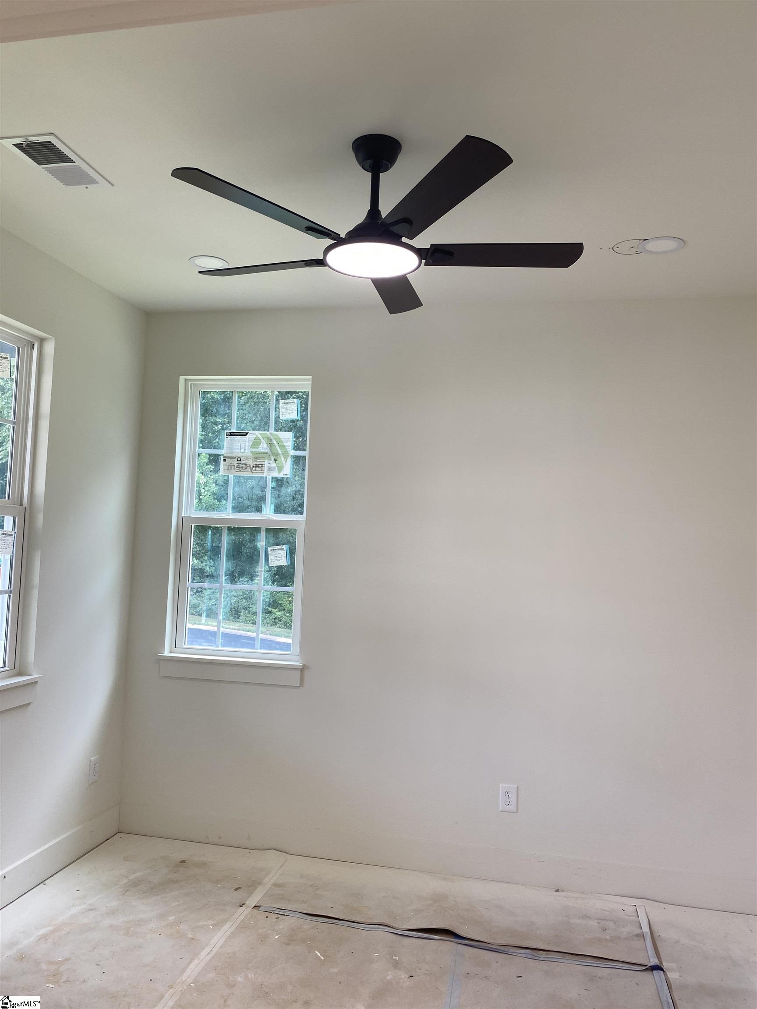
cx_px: 378
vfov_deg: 67.3
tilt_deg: +5.6
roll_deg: -3.1
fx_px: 758
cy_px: 504
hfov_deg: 53.1
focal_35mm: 26
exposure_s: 1/120
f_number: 1.8
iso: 32
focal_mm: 4.25
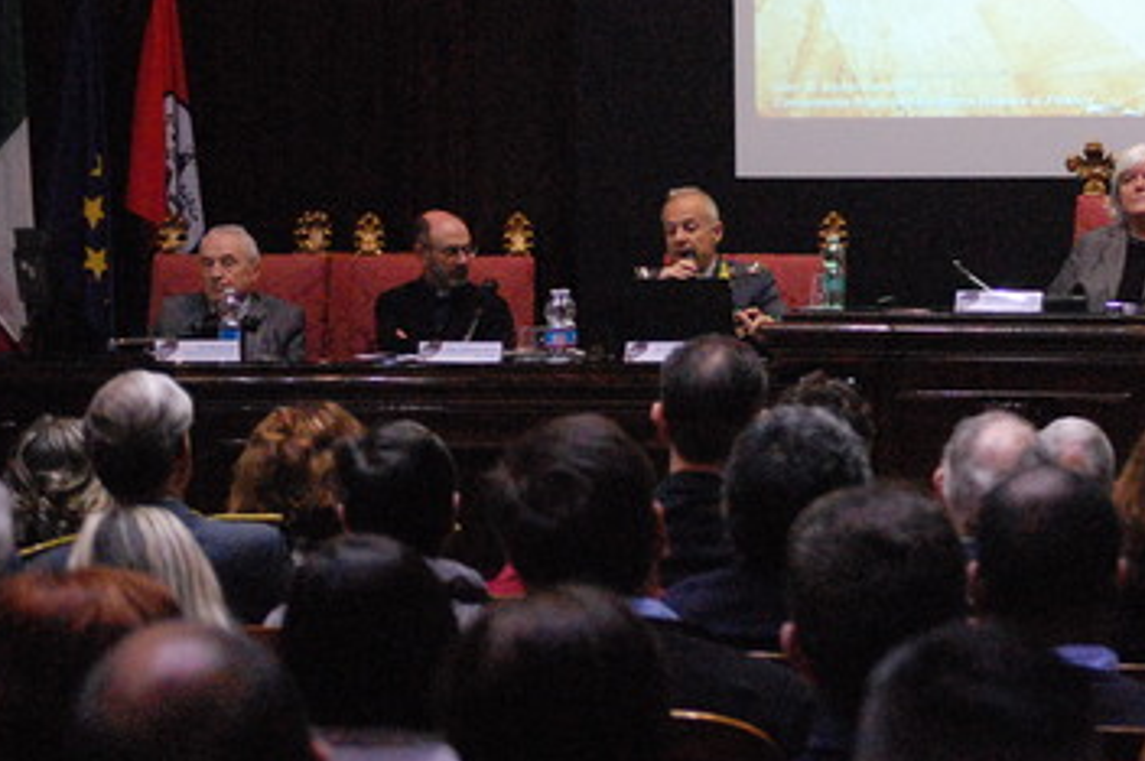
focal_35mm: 147
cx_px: 973
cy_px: 195
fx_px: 4667
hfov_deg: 13.9
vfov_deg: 9.3
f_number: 4
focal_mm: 55
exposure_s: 1/250
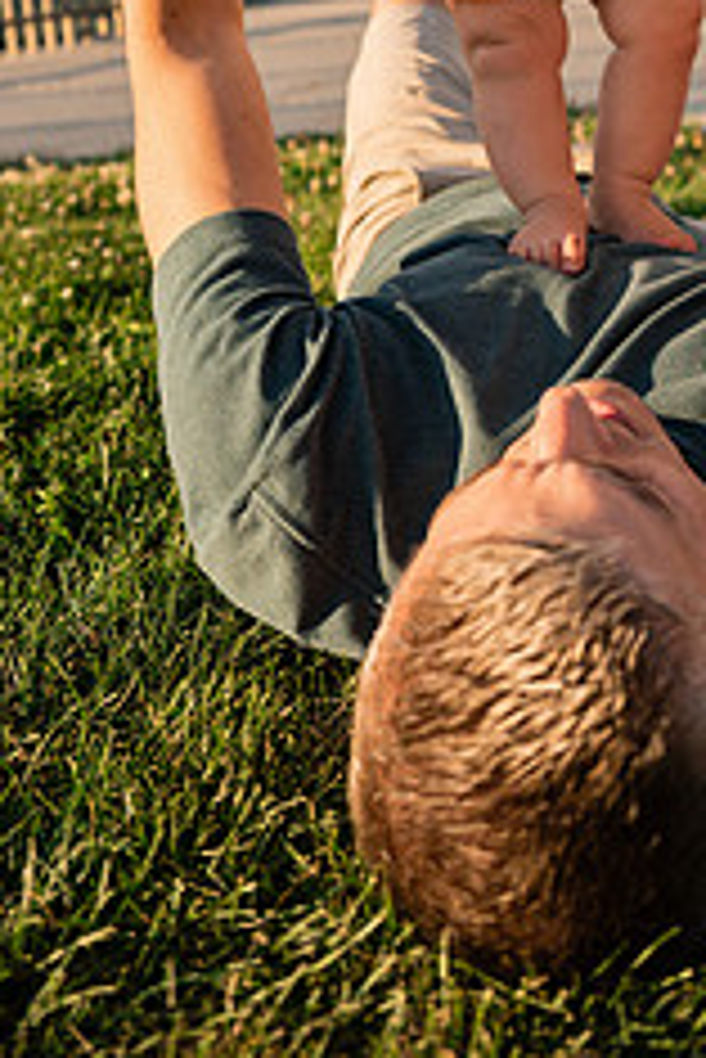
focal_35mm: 46
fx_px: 1351
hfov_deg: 28.7
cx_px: 553
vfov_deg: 40.4
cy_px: 167
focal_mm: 24
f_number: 3.2
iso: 400
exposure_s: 1/2000
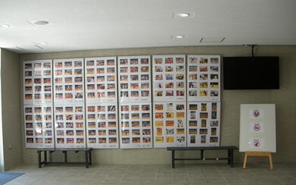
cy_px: 108
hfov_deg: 51.6
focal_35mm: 38
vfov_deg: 33.5
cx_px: 145
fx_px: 306
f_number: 2.8
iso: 50
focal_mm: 5.8
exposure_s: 1/31.7
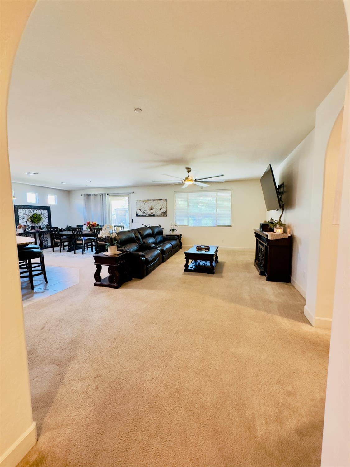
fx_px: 189
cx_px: 175
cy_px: 234
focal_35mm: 14
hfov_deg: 85.7
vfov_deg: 102.1
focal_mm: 2.22
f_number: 2.2
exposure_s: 1/60
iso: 320
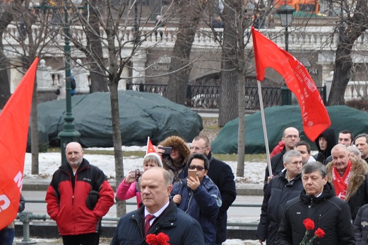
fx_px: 2820
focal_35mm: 276
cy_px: 164
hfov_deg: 7.4
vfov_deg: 5.0
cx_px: 427
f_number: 5.6
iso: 280
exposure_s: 1/125
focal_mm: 75
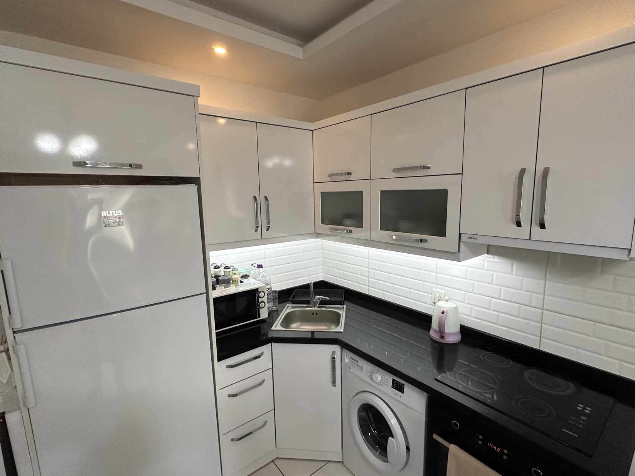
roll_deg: +1.0
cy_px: 241
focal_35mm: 17
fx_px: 312
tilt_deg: -7.8
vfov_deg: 74.7
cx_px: 328
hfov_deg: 91.0
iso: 250
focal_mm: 2.22
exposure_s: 1/100
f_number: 2.2
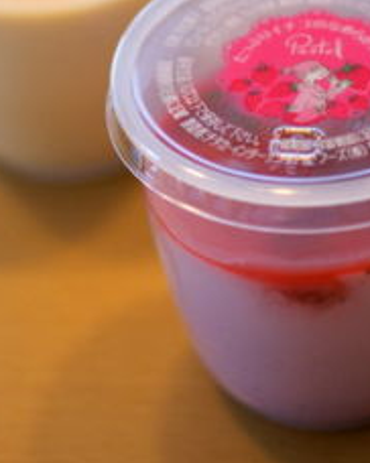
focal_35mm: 139
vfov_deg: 13.7
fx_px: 1905
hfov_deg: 11.1
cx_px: 244
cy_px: 16
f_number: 2.8
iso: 250
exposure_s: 1/80
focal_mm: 50
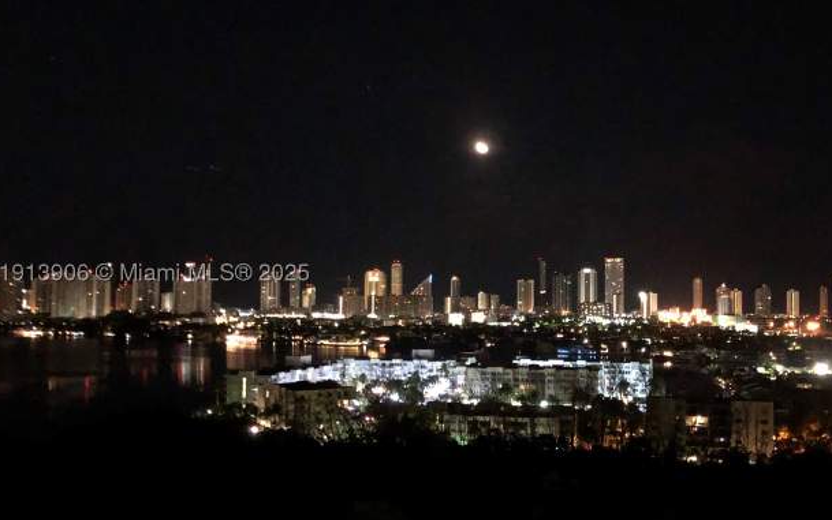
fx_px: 885
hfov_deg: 50.0
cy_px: 277
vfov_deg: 32.8
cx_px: 511
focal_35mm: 39
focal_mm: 4
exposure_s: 1/4
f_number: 1.8
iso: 1250
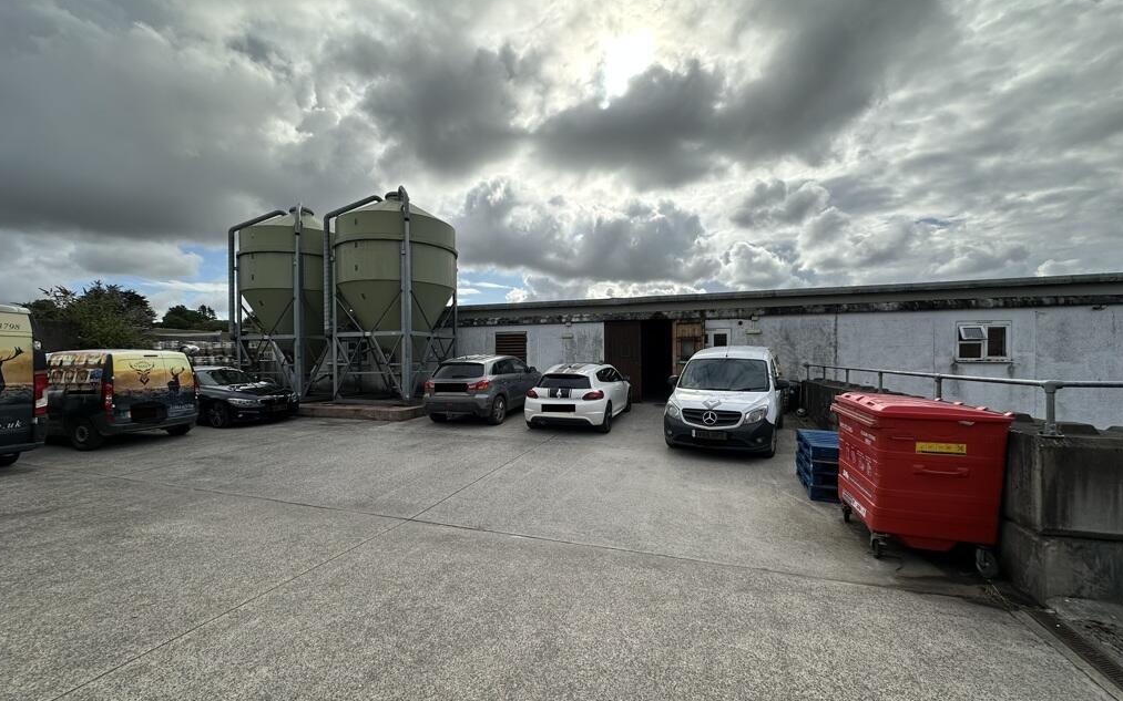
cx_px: 559
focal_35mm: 15
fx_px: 459
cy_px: 364
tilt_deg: -1.6
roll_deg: +0.0
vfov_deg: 74.8
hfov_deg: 101.5
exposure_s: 1/2882
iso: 50
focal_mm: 2.22
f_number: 2.2
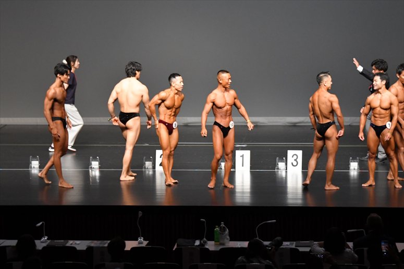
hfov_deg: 13.7
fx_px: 1683
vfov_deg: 9.1
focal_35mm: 150
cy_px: 134
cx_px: 202
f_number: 5.6
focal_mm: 100
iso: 4000
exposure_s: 1/400
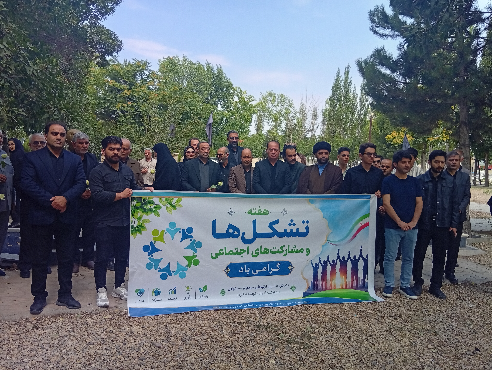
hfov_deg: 65.2
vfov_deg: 51.5
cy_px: 185
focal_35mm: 27
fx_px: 384
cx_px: 246
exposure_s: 1/495
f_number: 1.8
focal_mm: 3.84
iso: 50
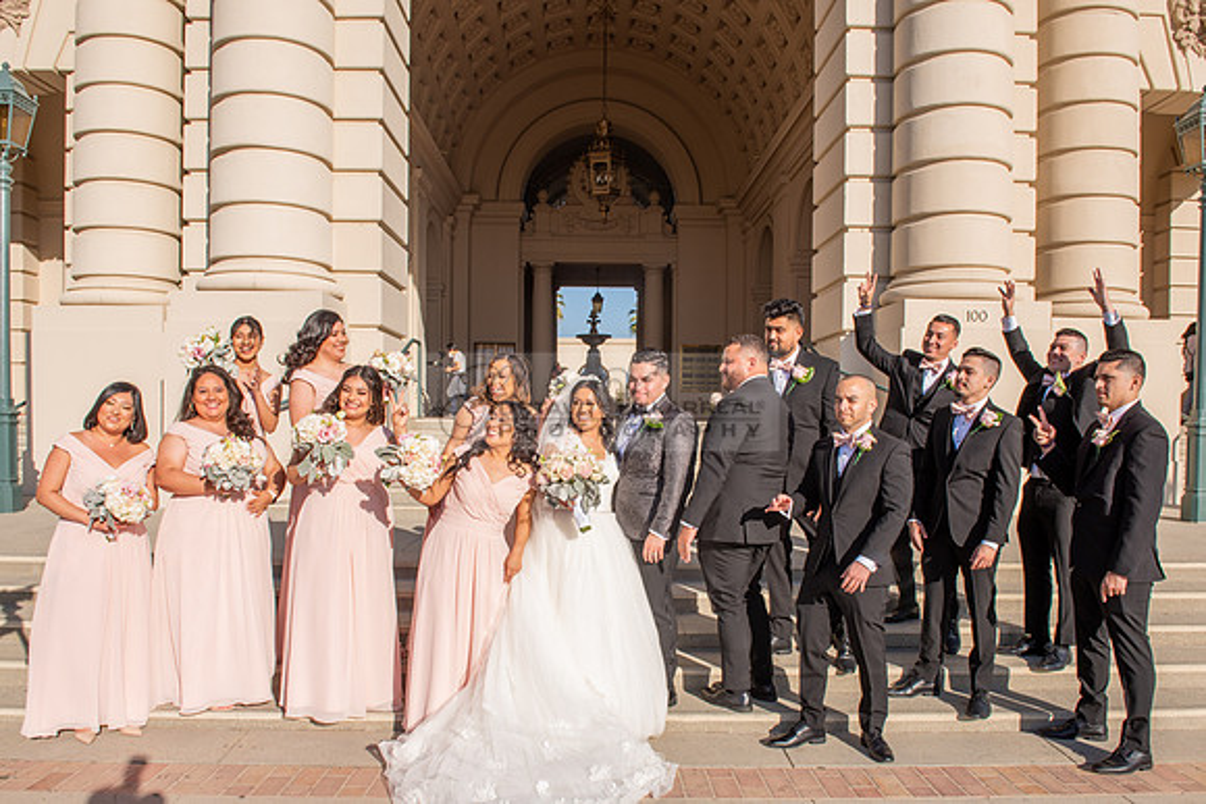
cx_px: 614
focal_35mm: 27
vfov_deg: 47.3
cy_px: 457
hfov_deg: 66.8
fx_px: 915
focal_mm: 24
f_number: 10
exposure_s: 1/200
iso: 100
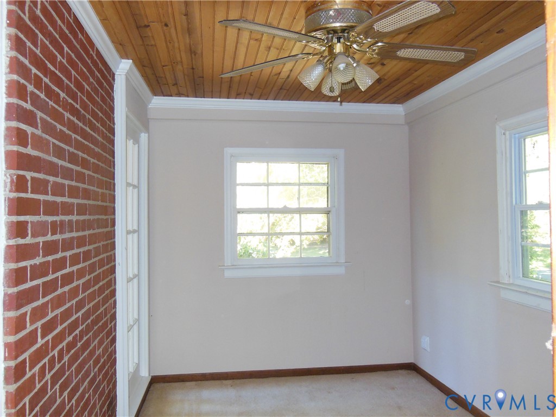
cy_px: 208
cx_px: 278
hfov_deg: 61.7
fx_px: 466
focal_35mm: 29
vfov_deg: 48.2
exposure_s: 1/30
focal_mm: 5.2
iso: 320
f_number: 3.7
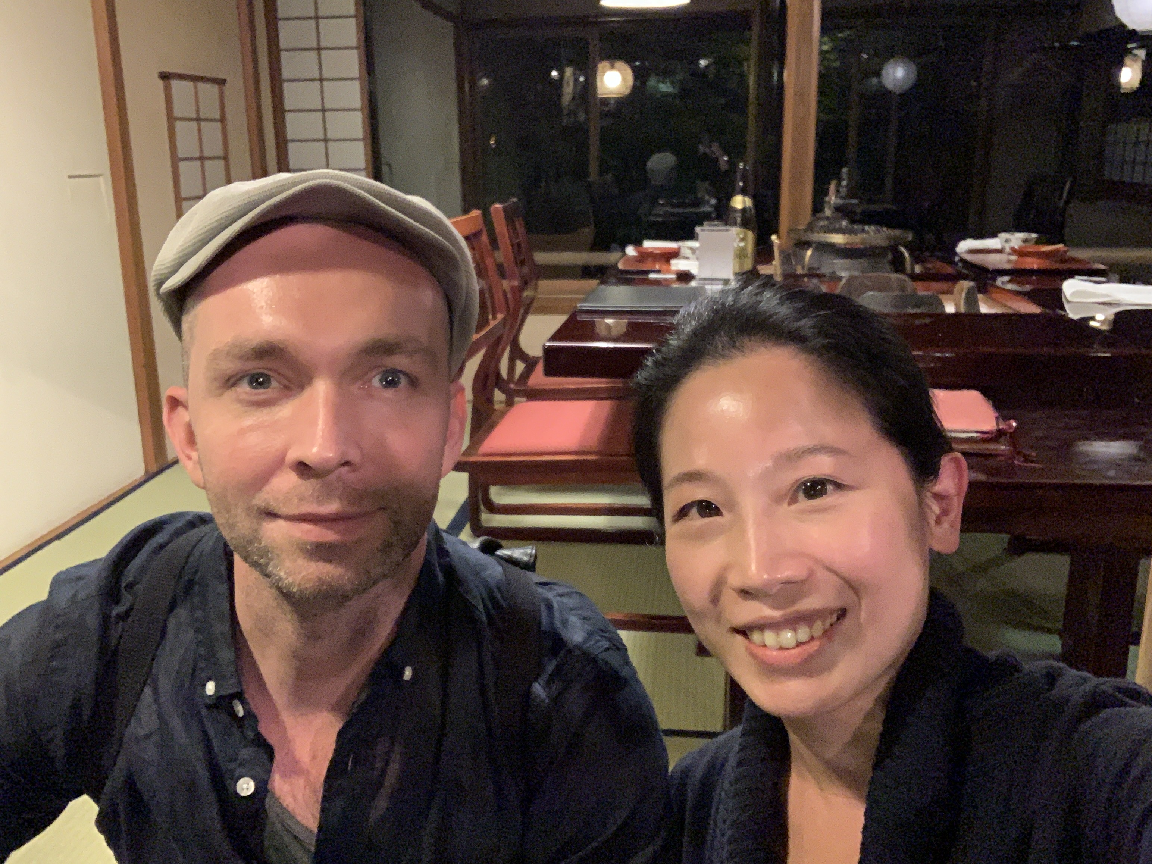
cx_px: 576
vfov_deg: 44.2
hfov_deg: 56.8
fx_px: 1065
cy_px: 432
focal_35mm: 32
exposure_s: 1/20
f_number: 2.2
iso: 500
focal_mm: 2.87
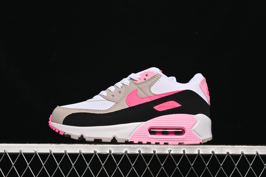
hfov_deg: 27.0
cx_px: 133
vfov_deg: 18.2
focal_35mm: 75
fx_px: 554
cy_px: 88
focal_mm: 50
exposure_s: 1/60
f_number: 6.3
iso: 160
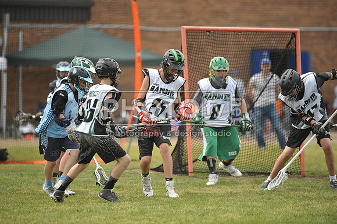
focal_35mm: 380
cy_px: 112
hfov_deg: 5.4
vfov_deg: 3.6
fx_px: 3555
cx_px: 168
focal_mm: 380
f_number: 4
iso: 800
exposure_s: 1/1600
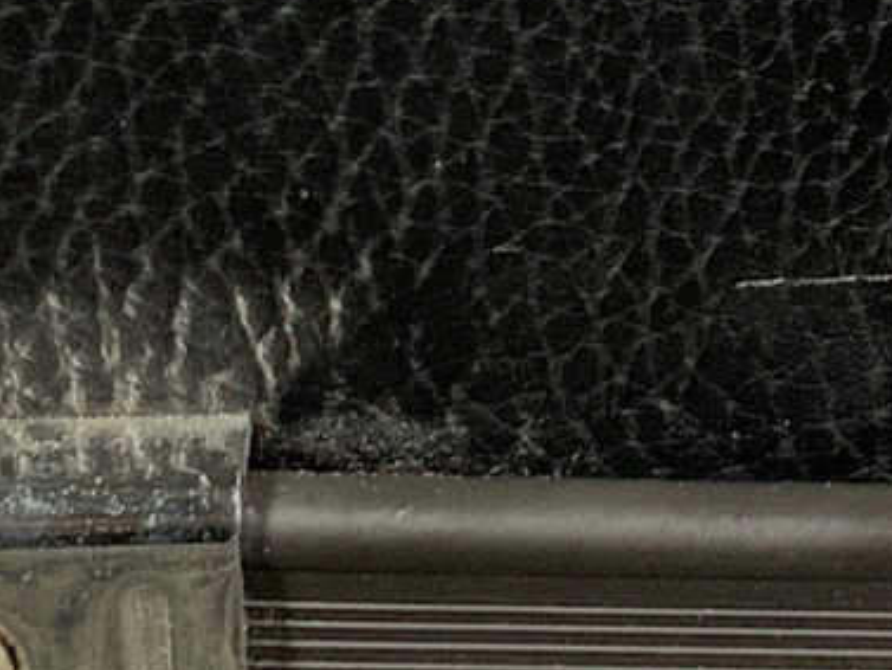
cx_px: 1020
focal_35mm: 197
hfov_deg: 9.9
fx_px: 5078
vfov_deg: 7.5
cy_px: -92
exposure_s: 1/52
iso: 125
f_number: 1.8
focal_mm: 3
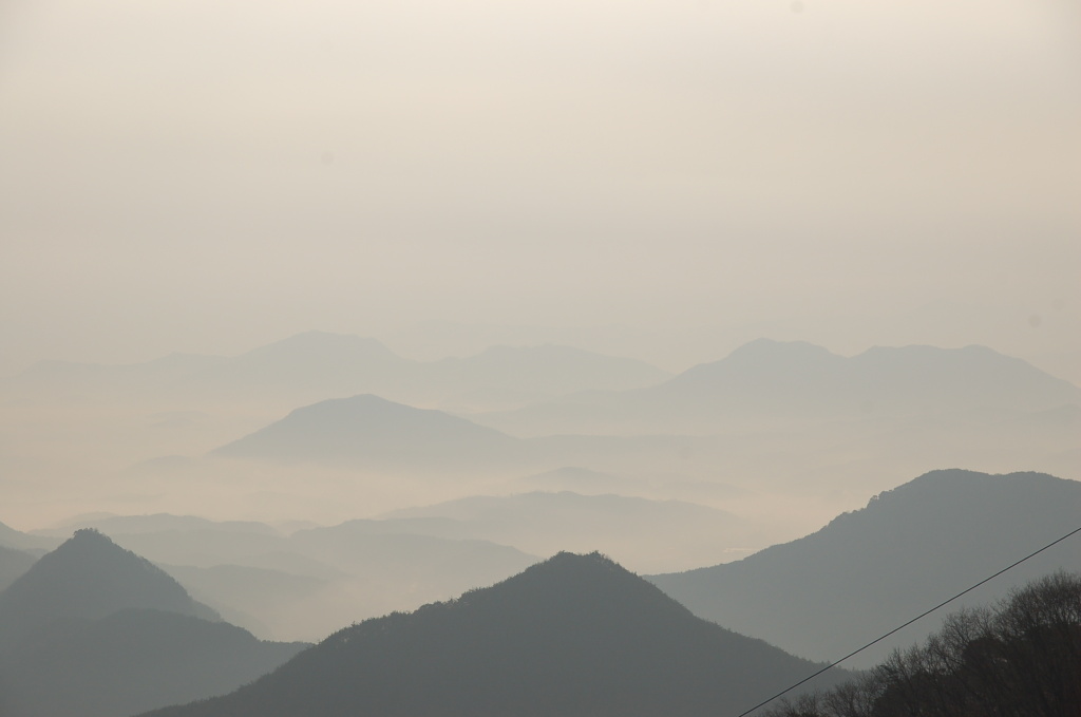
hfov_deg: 19.5
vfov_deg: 13.0
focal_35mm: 105
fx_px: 3147
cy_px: 358
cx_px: 540
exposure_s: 1/1250
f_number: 9
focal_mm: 70
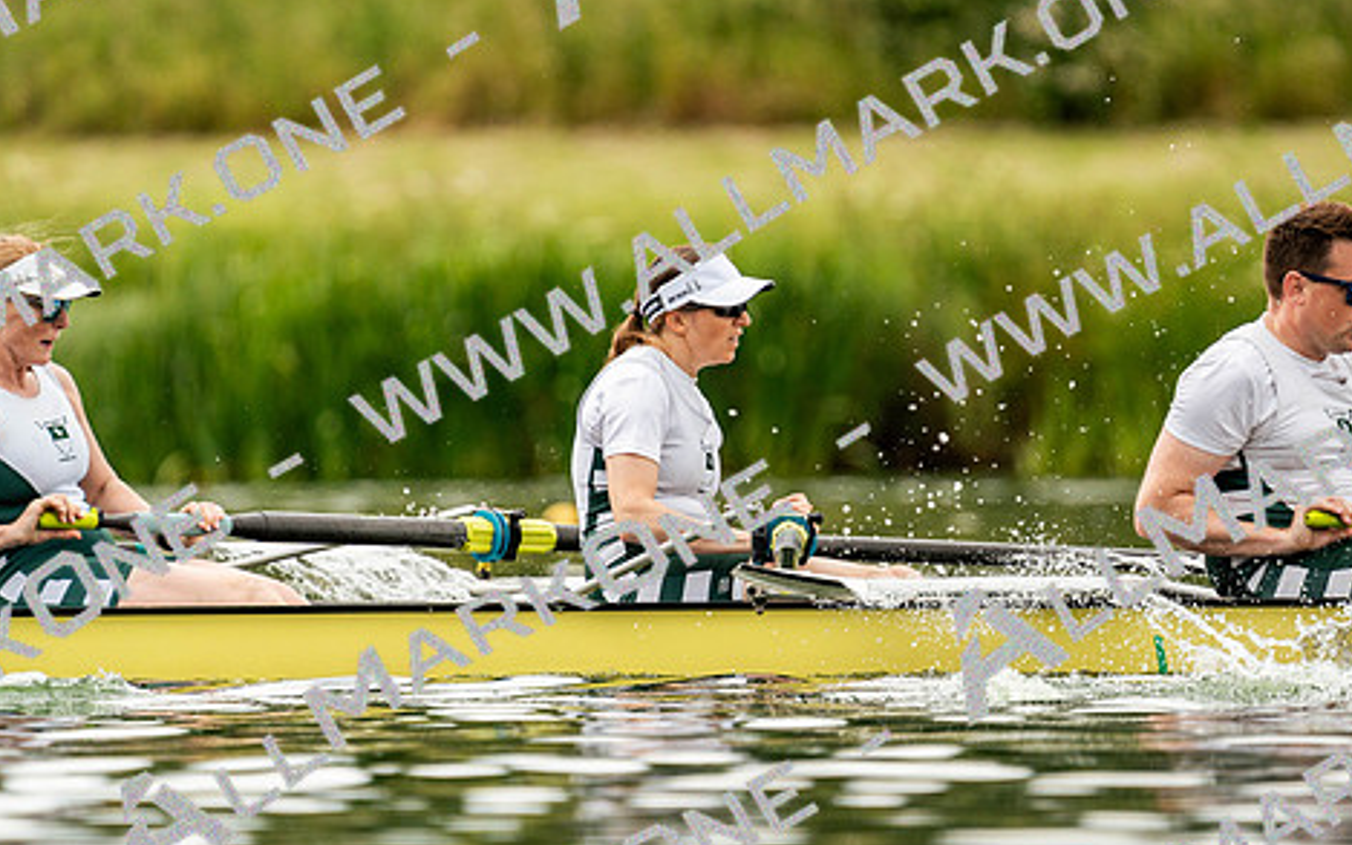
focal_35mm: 757
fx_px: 27889
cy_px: 451
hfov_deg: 2.8
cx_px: 706
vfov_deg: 1.7
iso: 500
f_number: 6.3
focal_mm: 600
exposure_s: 1/2000
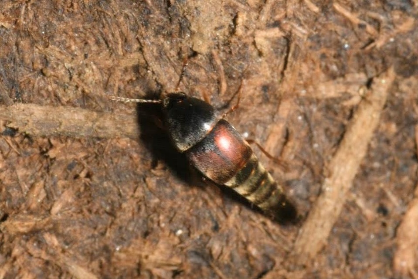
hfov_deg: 13.0
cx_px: 209
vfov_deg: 8.7
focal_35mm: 158
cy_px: 140
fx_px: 1829
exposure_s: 1/60
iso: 100
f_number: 32
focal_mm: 105
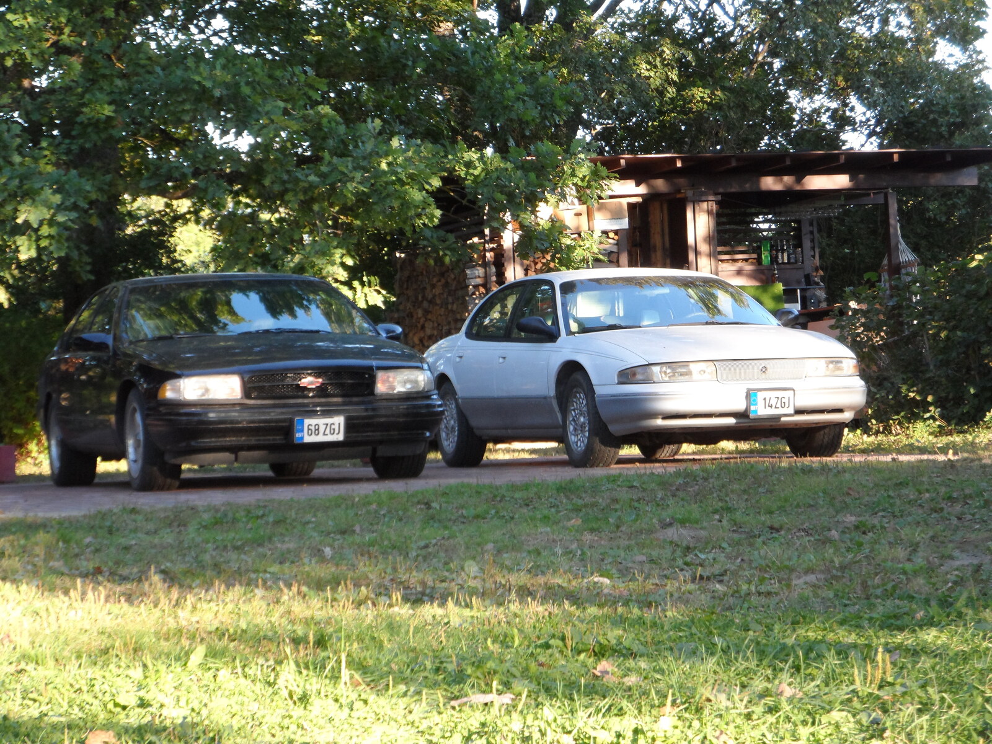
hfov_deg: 16.4
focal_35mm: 120
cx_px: 496
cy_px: 372
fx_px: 3439
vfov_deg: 12.3
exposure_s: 1/60
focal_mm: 19.5
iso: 160
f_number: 4.6
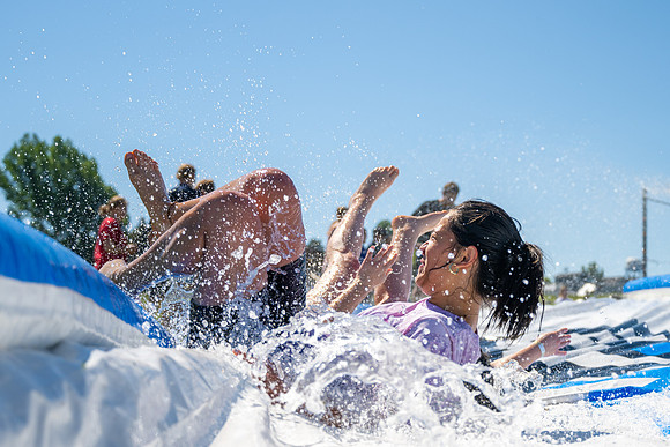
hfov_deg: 27.8
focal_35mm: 72
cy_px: 188
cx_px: 431
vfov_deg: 18.8
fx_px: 1350
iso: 100
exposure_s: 1/1600
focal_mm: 50
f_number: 4
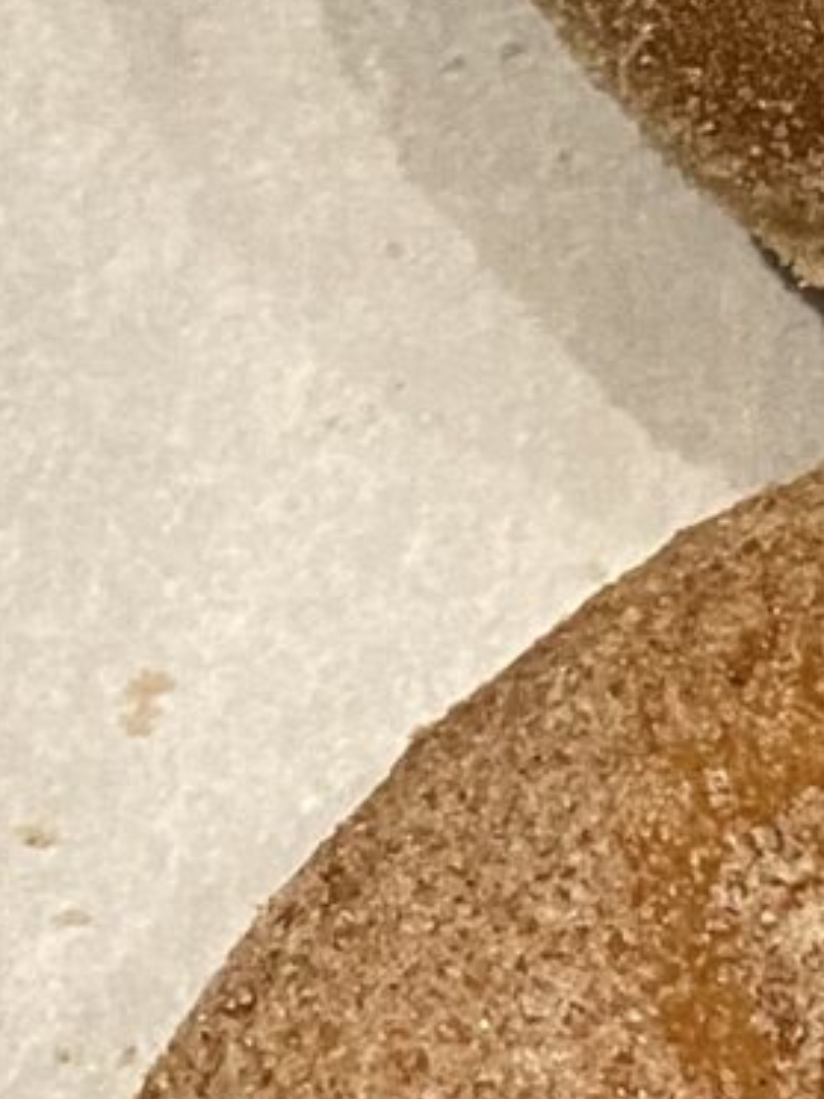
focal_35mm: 179
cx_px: 2679
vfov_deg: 10.5
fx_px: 5681
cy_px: -774
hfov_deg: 7.2
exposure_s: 1/60
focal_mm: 4.25
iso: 160
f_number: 1.8
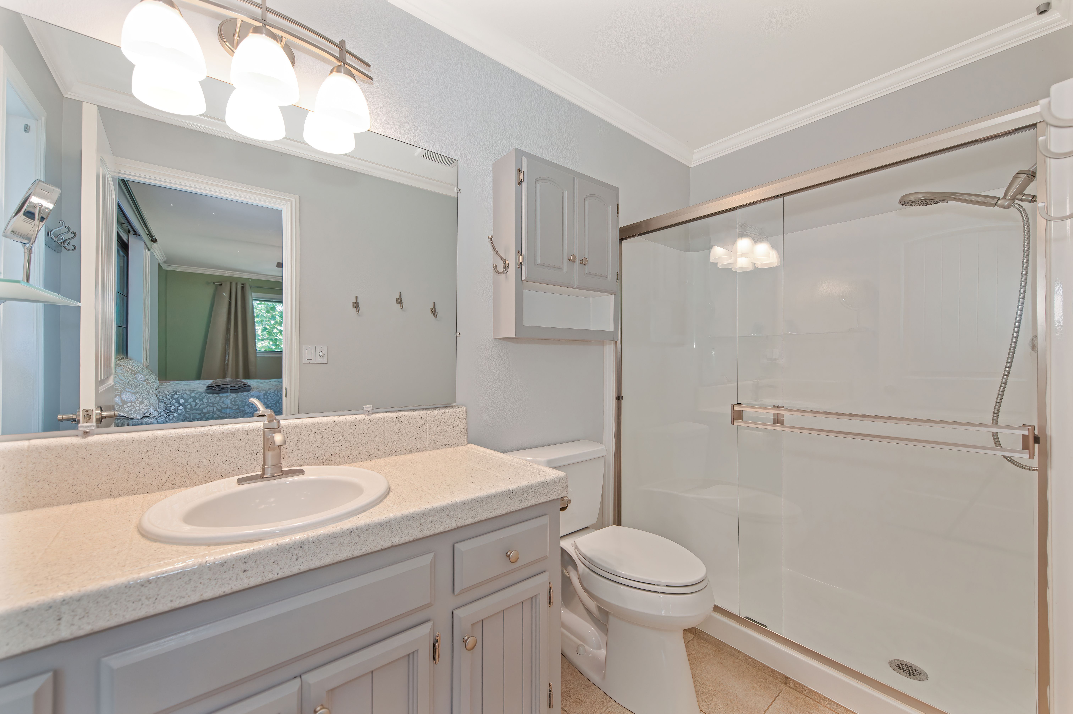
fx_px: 417
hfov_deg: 104.3
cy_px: 357
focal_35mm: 14
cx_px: 536
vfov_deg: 81.1
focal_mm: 14
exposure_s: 1/90
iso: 560
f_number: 4.8
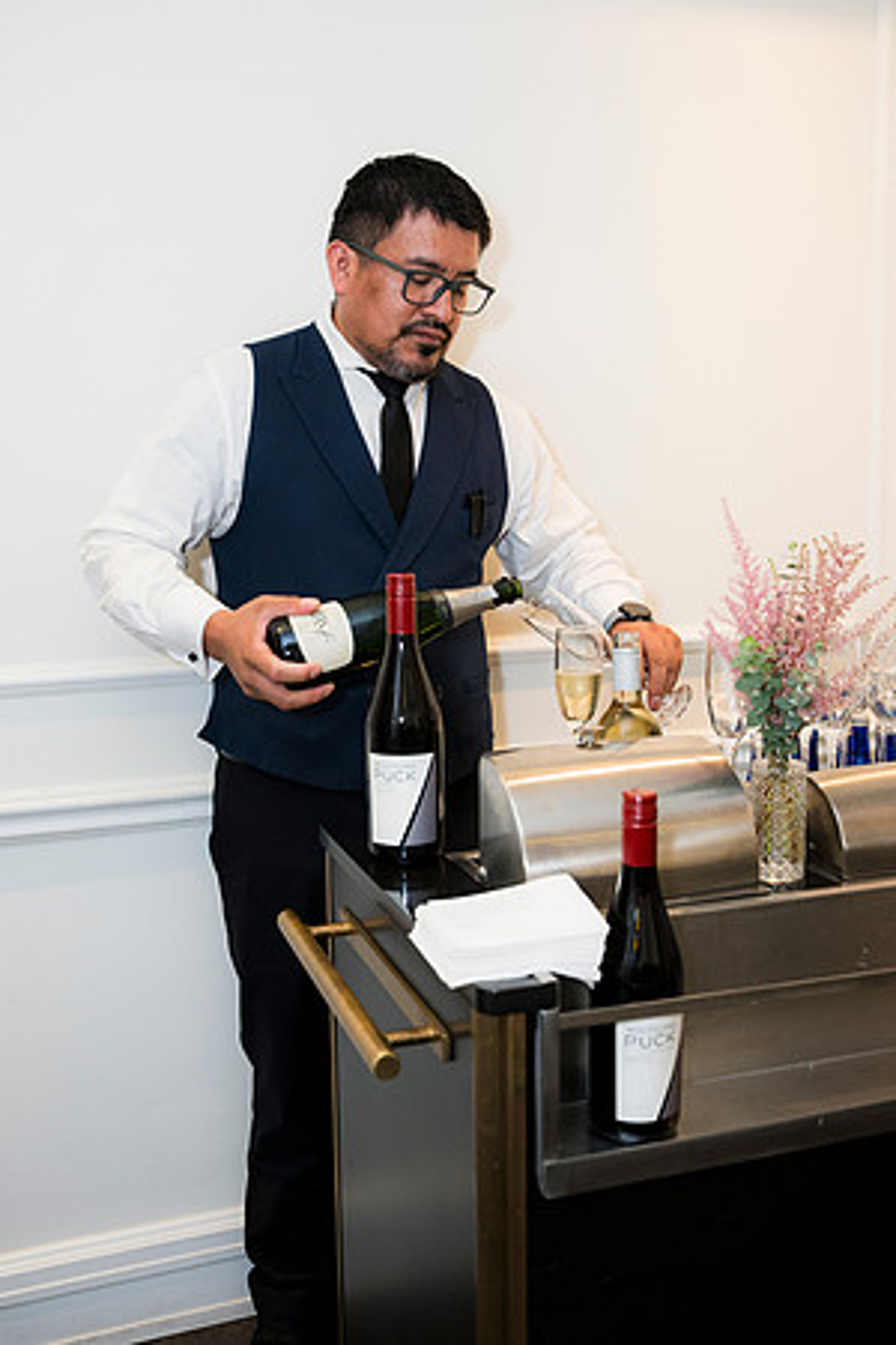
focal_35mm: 35
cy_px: 672
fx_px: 1307
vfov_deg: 54.4
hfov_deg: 37.9
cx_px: 448
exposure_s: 1/100
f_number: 4.5
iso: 800
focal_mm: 35
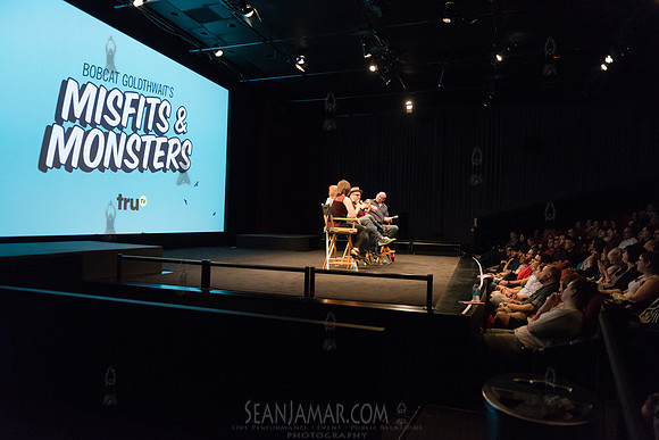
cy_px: 220
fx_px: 439
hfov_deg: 73.7
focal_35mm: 24
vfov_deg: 53.2
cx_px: 330
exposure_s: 1/200
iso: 4000
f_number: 3.2
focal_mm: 24
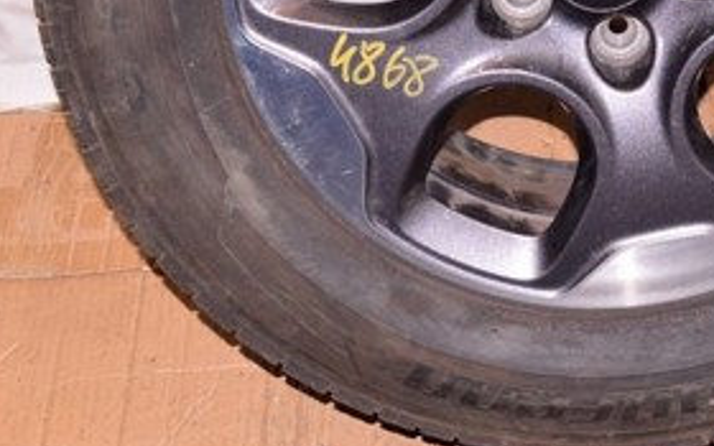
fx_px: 1832
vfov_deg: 13.6
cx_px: 668
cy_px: -55
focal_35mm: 94
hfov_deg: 21.5
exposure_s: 1/125
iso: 1600
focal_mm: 27
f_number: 8
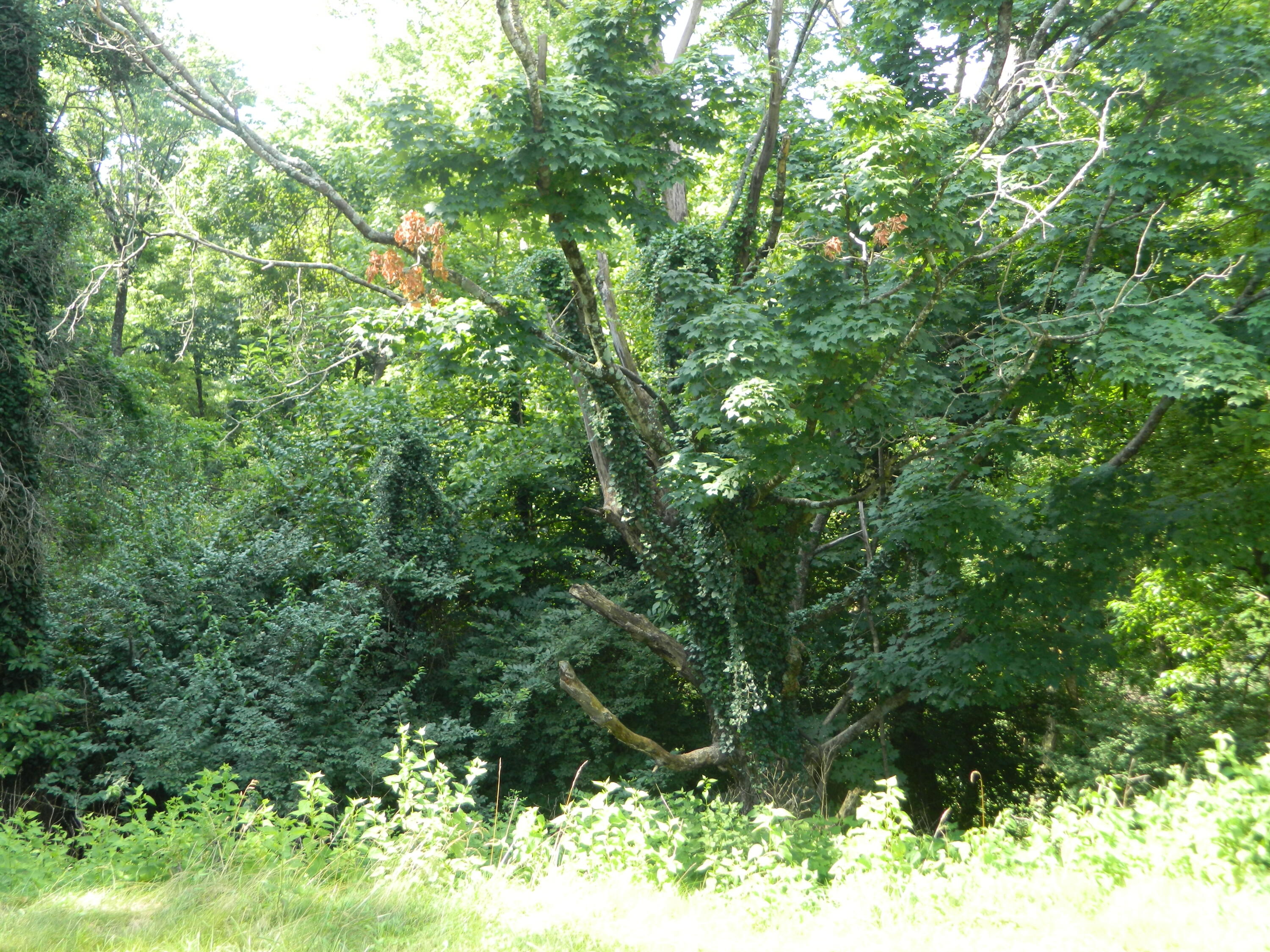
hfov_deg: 40.4
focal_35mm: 47
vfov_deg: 30.9
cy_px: 476
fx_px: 1724
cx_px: 635
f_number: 3.6
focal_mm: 8.4
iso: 80
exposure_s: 1/50
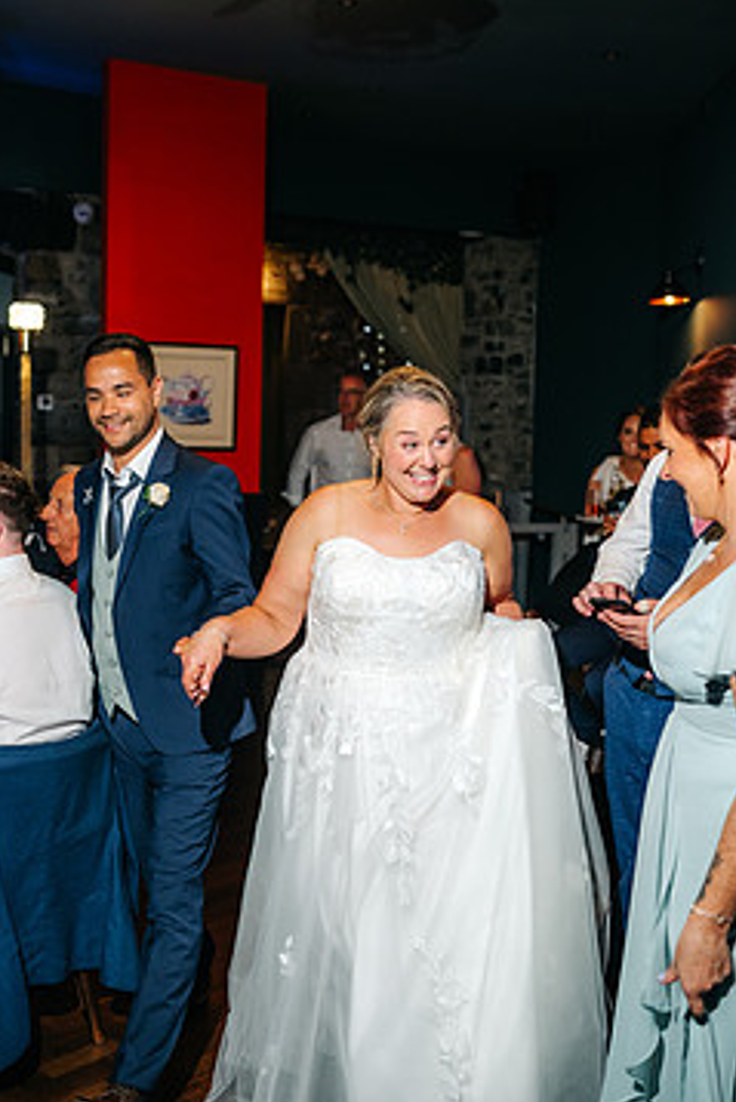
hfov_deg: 30.4
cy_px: 539
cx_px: 280
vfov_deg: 44.5
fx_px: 1348
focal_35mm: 44
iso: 320
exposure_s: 1/200
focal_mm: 35
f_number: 2.2
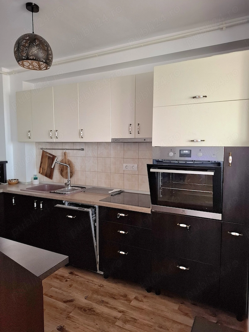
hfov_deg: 58.9
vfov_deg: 73.9
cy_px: 166
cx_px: 124
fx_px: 221
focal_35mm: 23
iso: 250
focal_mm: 5.54
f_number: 1.8
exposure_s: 1/40
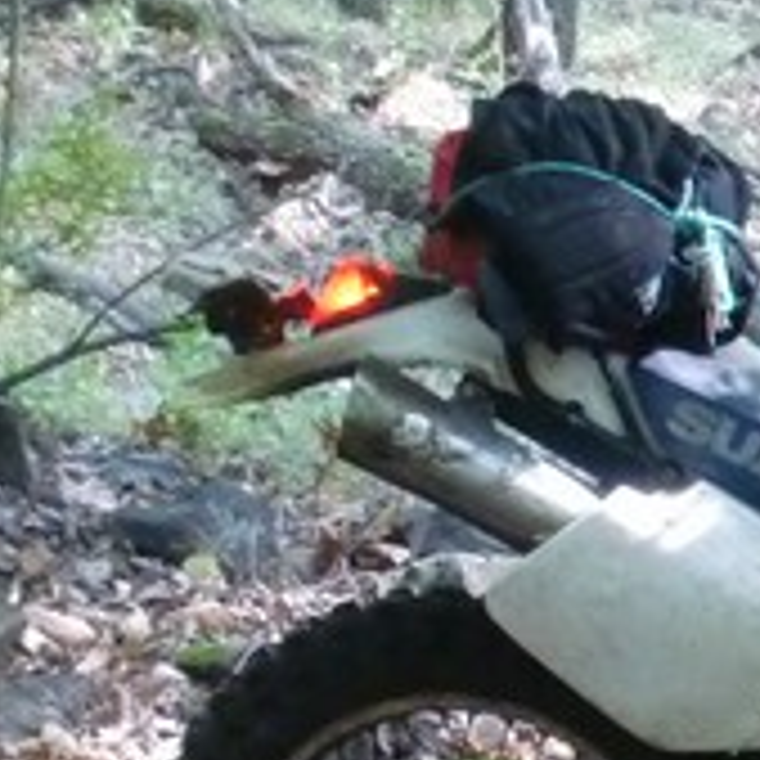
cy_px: 773
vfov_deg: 10.9
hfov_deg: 10.1
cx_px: 1565
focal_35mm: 159
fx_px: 3949
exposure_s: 1/60
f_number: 3.9
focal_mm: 6.66
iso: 400
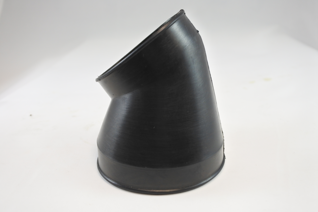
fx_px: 327
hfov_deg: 51.9
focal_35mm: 37
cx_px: 159
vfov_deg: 35.9
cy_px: 106
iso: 400
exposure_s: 1/125
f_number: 4
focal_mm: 14
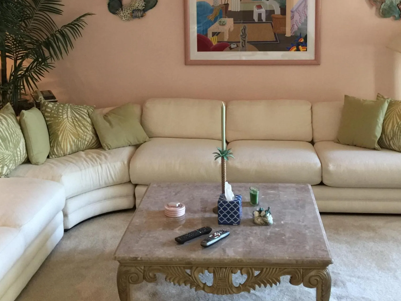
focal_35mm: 49
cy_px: 61
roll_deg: -0.1
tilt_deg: -5.7
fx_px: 568
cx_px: 205
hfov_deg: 38.9
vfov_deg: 29.0
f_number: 2.2
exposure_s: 1/15
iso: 100
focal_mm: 4.15
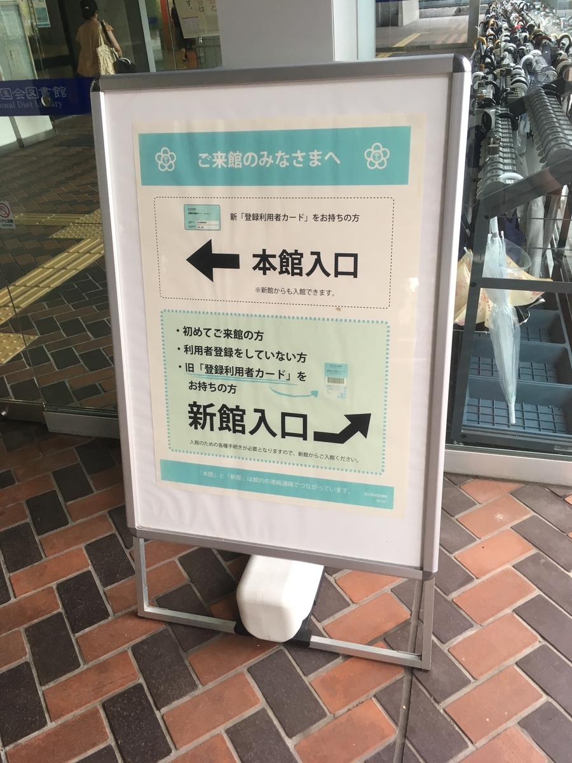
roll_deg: +5.8
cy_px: 382
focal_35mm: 29
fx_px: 639
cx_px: 286
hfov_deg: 48.2
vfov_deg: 61.7
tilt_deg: -29.7
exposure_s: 1/40
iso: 25
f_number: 2.2
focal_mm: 4.15
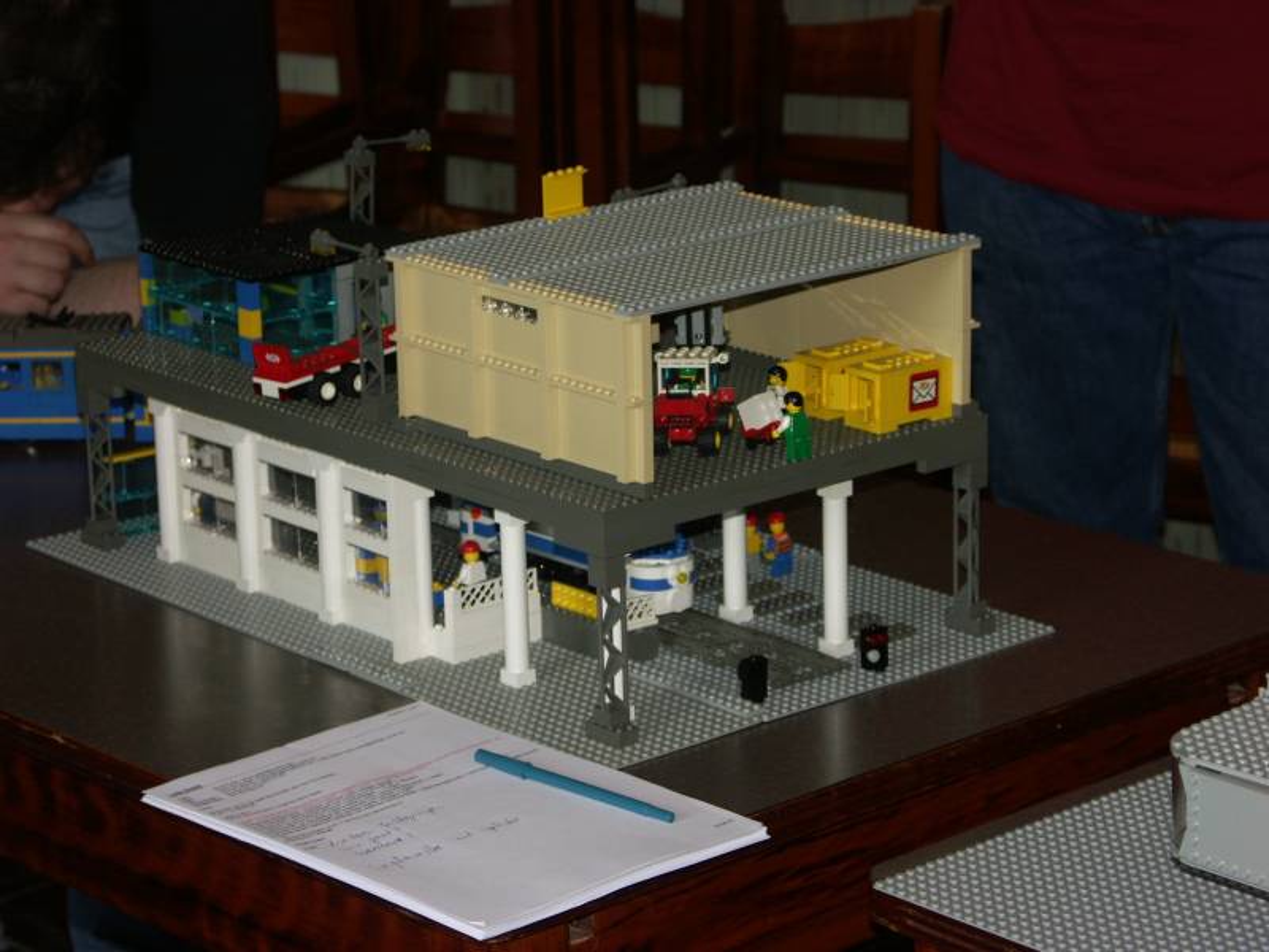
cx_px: 634
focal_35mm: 103
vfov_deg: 14.4
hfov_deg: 19.1
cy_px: 476
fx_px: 3776
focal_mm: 26.32
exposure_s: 1/100
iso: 100
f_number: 3.5
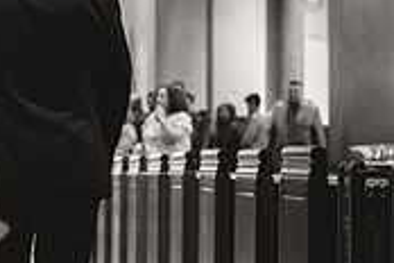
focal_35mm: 167
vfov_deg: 8.2
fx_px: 1828
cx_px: -122
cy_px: 92
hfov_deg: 11.9
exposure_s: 1/125
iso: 5000
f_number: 2.8
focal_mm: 50
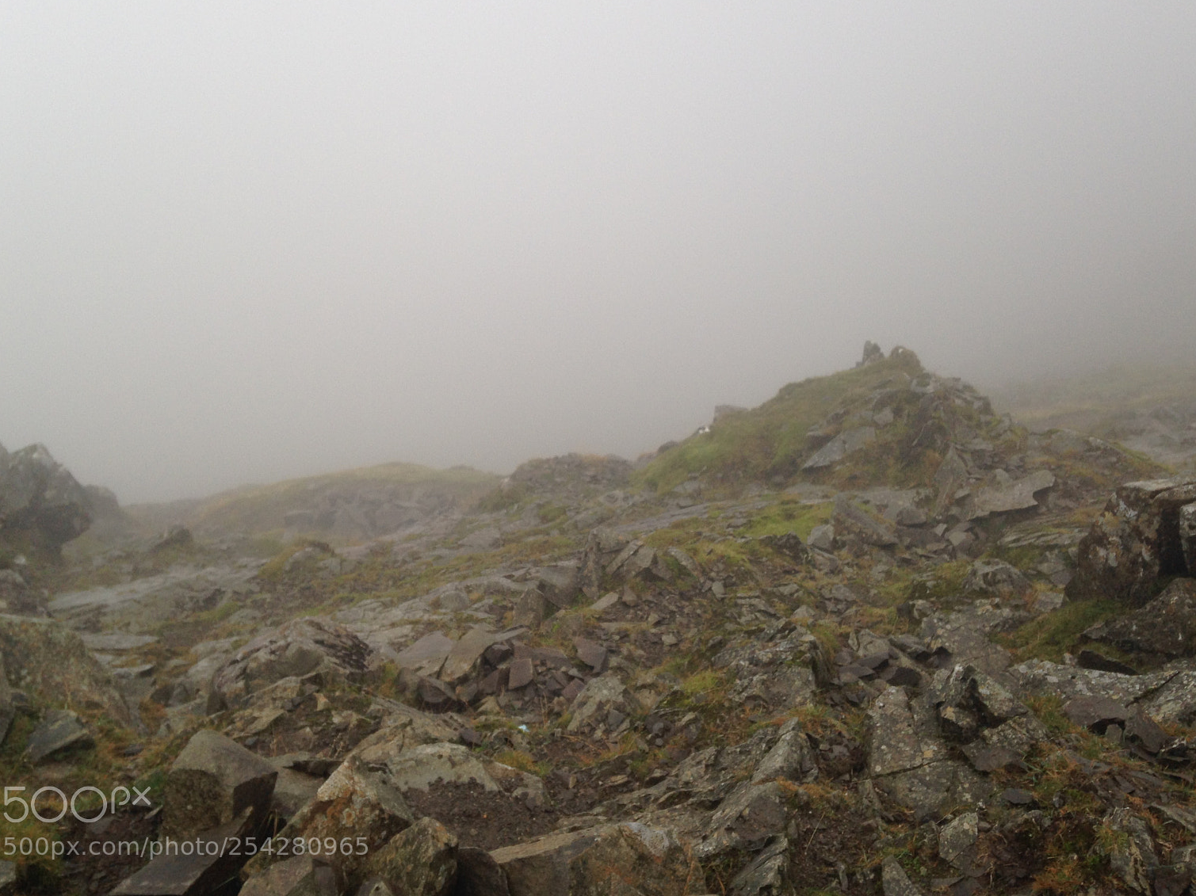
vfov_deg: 40.7
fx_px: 1209
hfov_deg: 52.6
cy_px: 433
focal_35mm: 35
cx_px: 588
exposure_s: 1/233
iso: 50
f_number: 2.4
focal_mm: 4.12
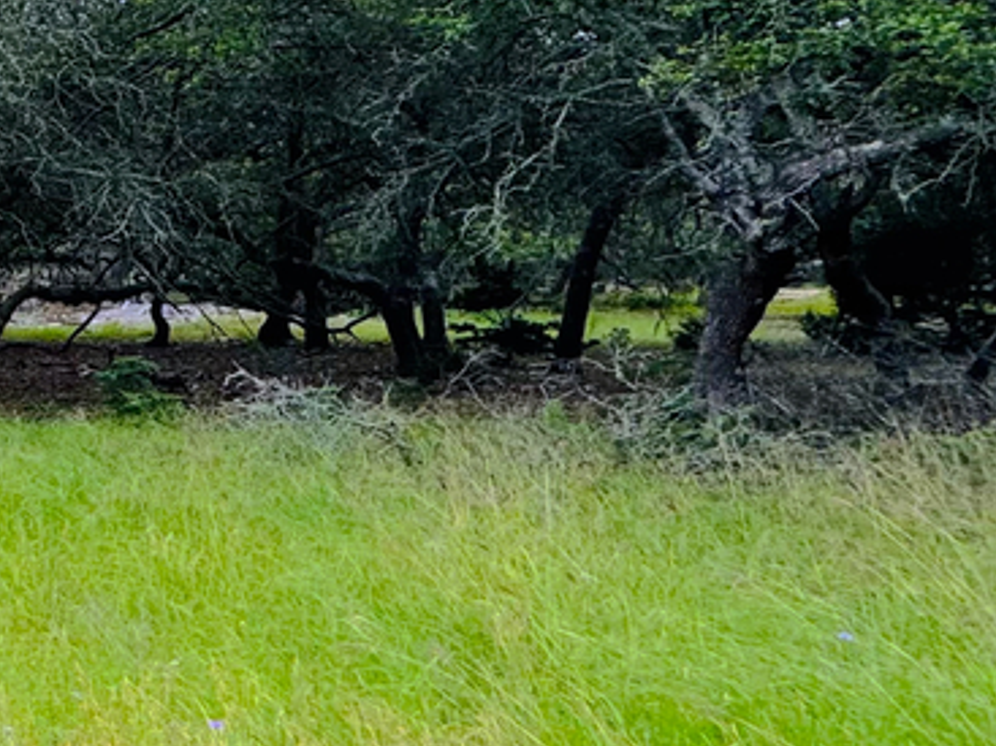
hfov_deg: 23.1
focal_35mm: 55
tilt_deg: +1.7
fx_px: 1582
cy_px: 206
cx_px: -703
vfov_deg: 26.3
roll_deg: -3.4
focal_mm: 2.22
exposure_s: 1/192
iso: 40
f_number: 2.2
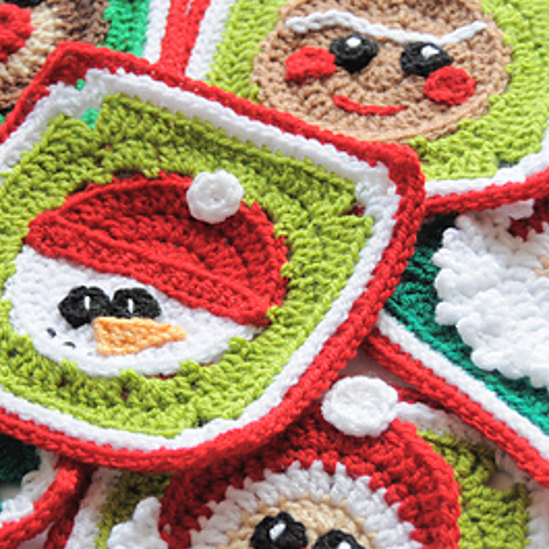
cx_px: 145
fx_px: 2099
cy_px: 341
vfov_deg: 14.9
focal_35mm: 117
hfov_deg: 14.8
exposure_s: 1/100
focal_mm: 38
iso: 400
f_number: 5
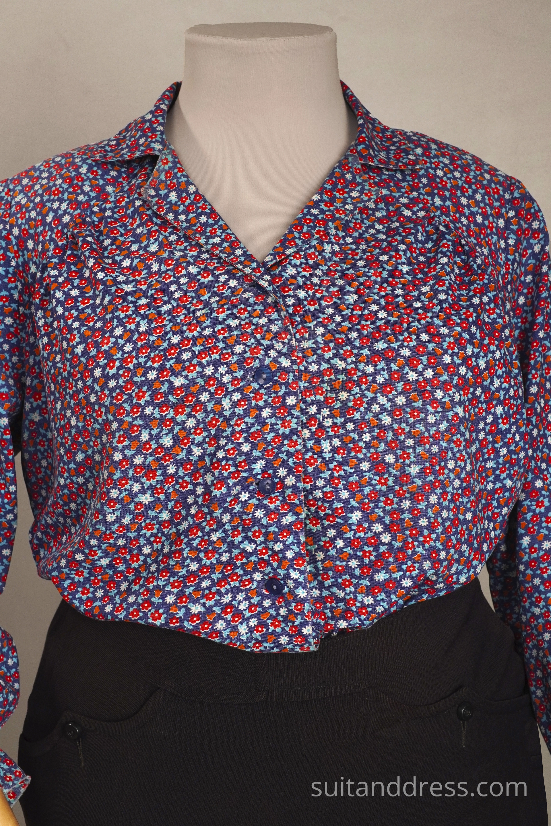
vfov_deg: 41.1
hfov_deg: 28.1
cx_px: 276
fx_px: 1102
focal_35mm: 48
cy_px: 413
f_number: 8
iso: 400
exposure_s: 1/60
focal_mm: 32
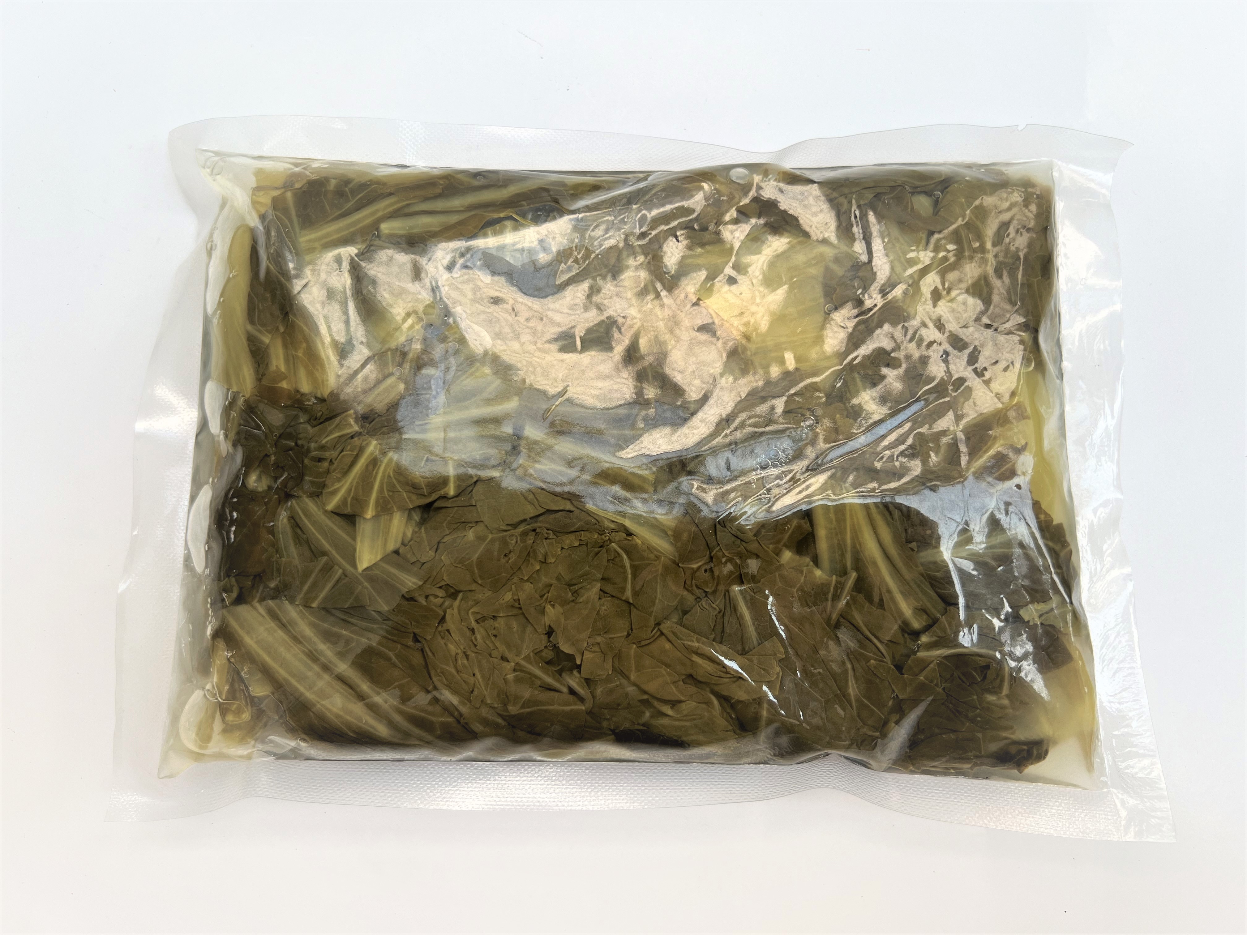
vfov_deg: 53.1
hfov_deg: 67.3
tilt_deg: -84.0
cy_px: 468
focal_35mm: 26
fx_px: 937
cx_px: 624
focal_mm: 5.7
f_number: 1.5
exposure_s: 1/628
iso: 50
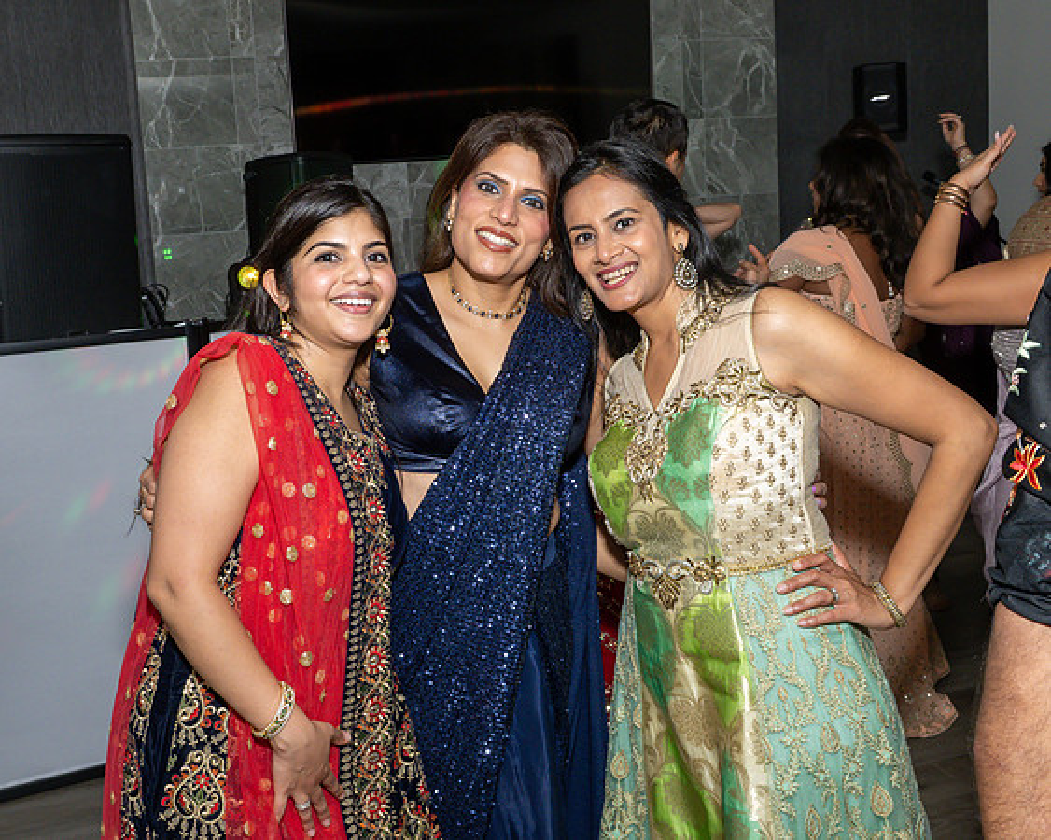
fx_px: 1264
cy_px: 381
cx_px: 426
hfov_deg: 44.9
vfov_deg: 36.7
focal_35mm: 41
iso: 640
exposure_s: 1/250
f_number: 8
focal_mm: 22
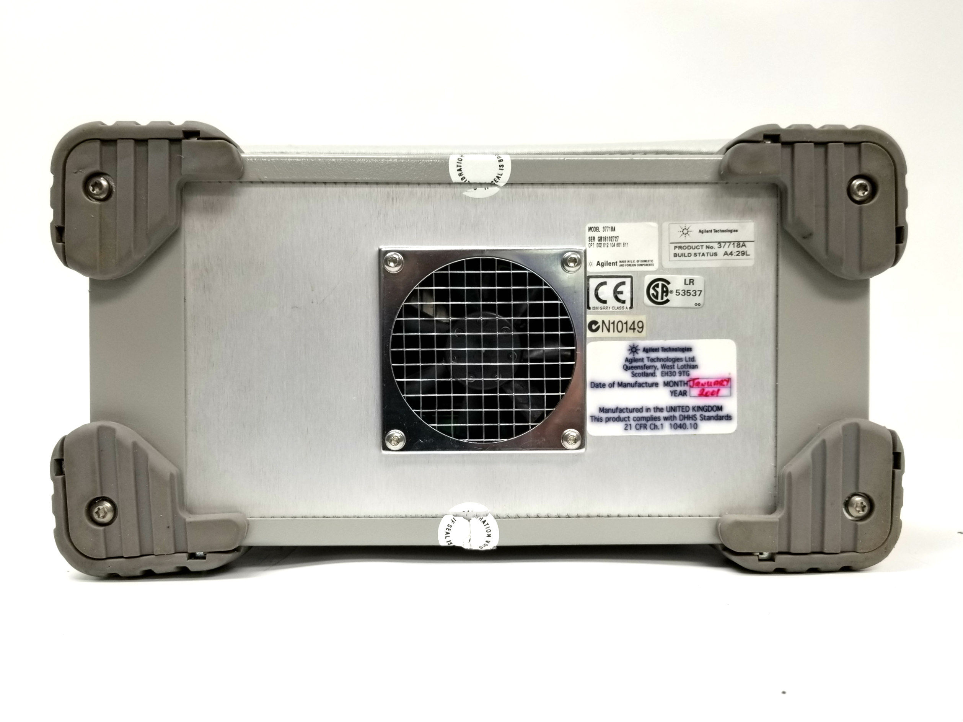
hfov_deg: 67.3
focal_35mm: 26
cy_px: 361
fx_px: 723
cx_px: 482
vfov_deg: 53.1
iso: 50
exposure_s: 1/60
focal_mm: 4.25
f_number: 1.7
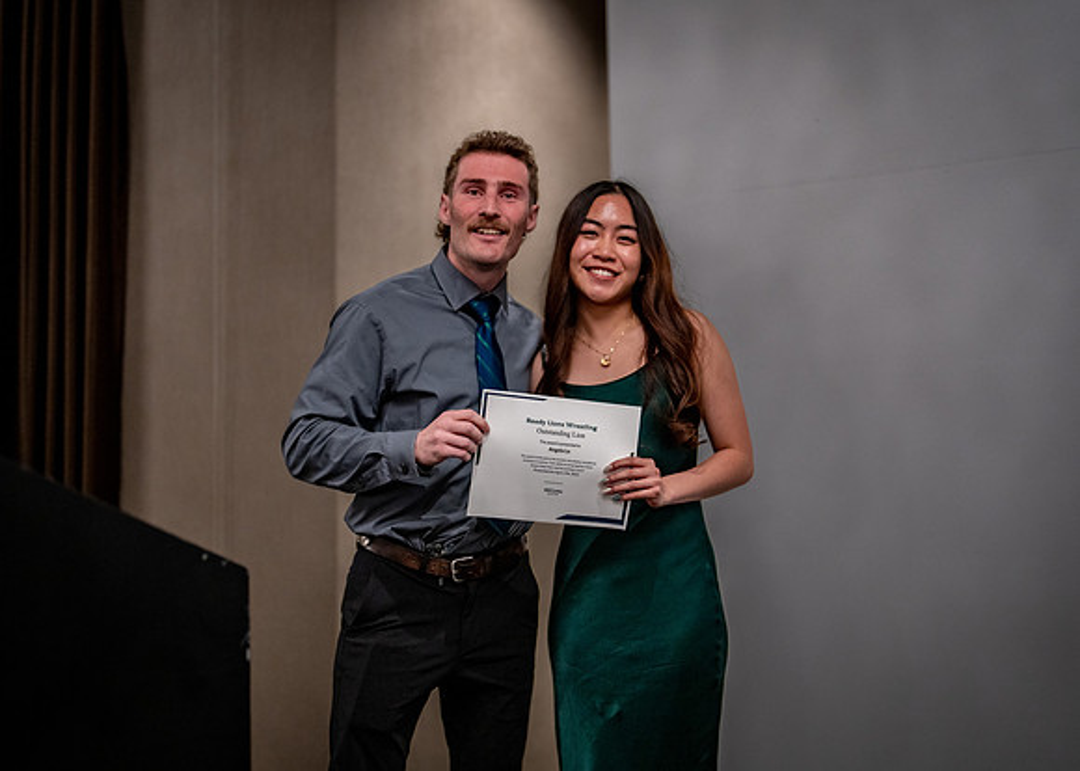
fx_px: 1654
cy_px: 386
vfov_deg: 26.2
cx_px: 540
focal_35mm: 54
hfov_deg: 36.2
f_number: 1.2
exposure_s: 1/400
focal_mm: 50
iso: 1250
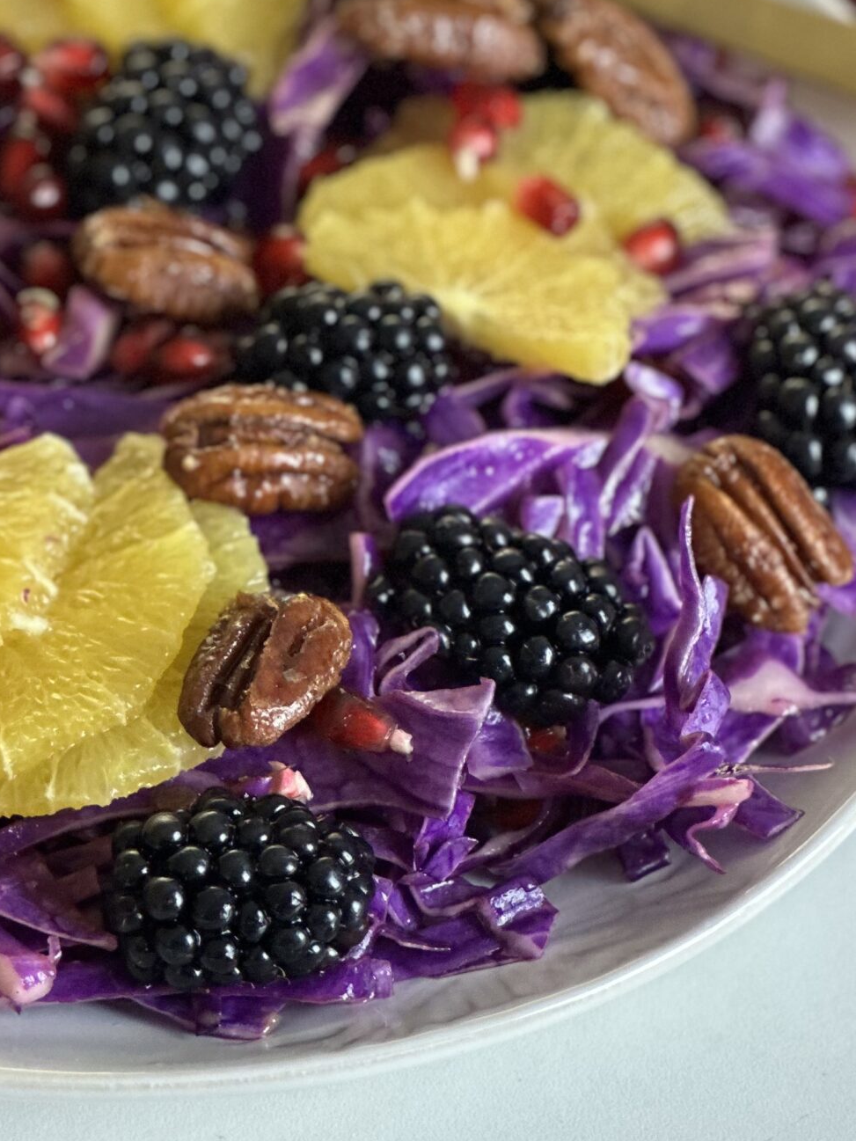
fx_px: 5011
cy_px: 171
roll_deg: -0.8
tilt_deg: -43.1
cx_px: 68
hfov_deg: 9.7
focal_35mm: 152
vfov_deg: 12.9
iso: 250
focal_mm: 9
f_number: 2.8
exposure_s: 1/33
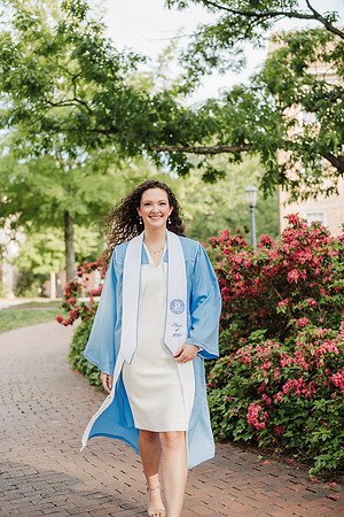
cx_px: 172
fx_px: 717
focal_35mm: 50
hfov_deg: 27.0
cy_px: 258
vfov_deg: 39.6
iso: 200
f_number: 2.5
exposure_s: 1/500
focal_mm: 50
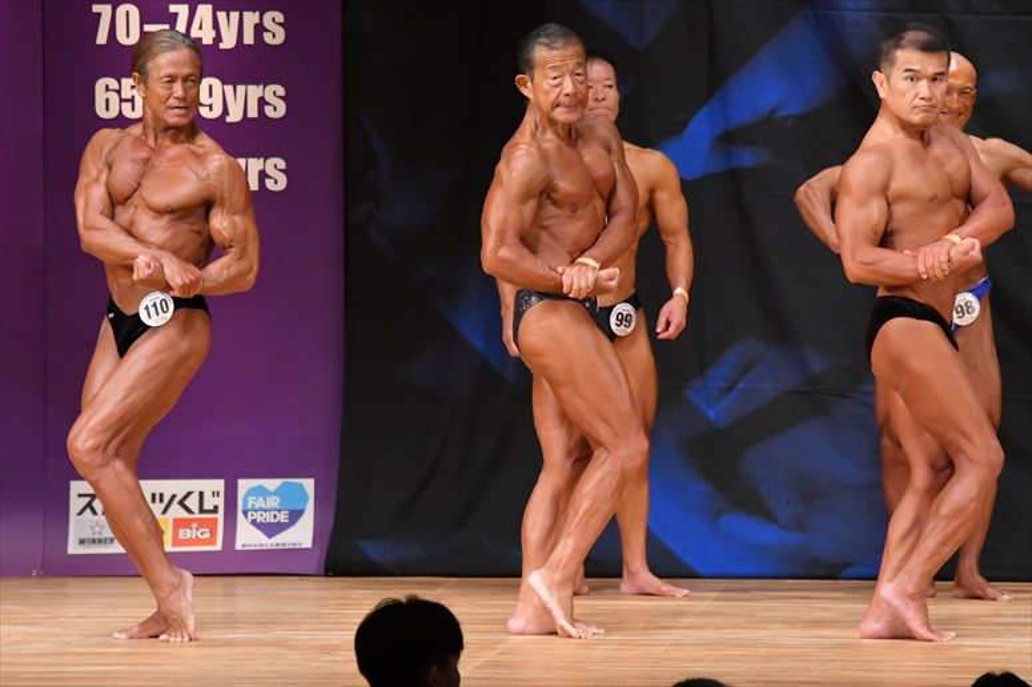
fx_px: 8166
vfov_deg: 4.8
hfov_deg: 7.2
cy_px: 344
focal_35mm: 285
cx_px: 516
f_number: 5.6
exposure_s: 1/400
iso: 5600
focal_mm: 190
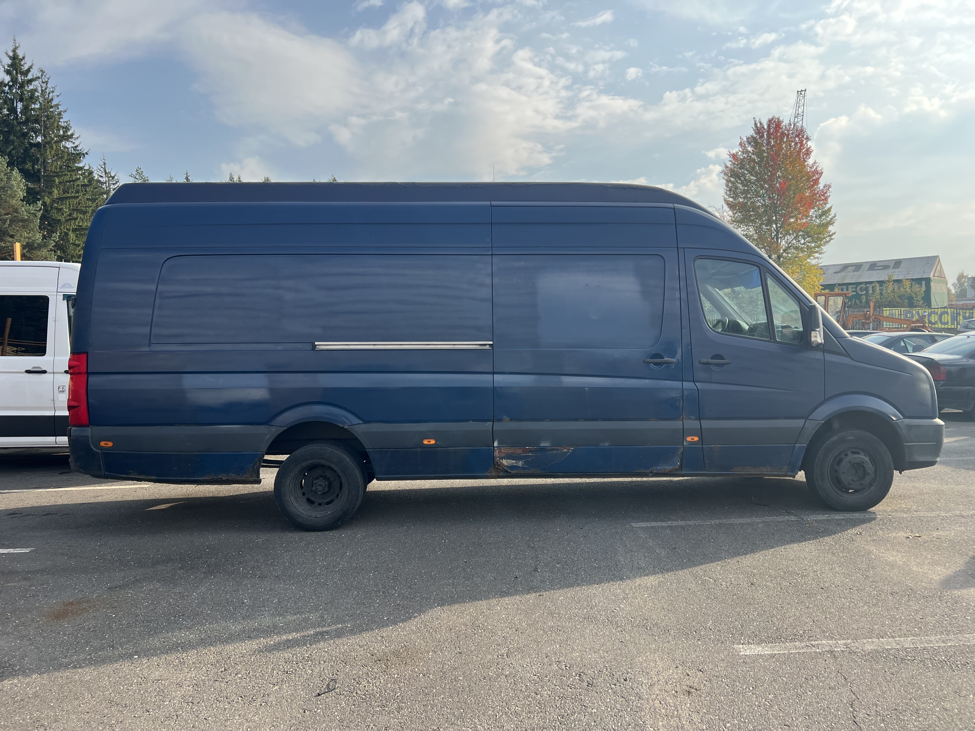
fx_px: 732
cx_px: 488
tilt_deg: -1.9
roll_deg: +2.7
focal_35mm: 26
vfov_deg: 53.1
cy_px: 366
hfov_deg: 67.3
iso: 50
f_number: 1.5
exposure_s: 1/1553
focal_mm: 5.7
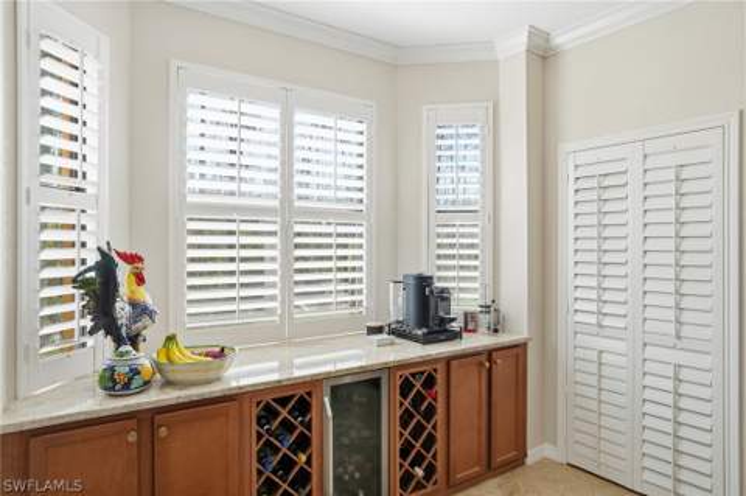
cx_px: 373
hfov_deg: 76.2
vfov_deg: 55.0
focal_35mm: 23
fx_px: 476
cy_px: 248
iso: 400
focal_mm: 23
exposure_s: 1/640
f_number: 9
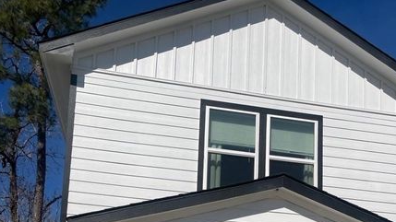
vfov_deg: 23.7
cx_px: 219
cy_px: 292
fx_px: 462
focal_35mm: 44
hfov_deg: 46.3
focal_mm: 5.1
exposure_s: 1/13514
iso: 32
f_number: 1.6
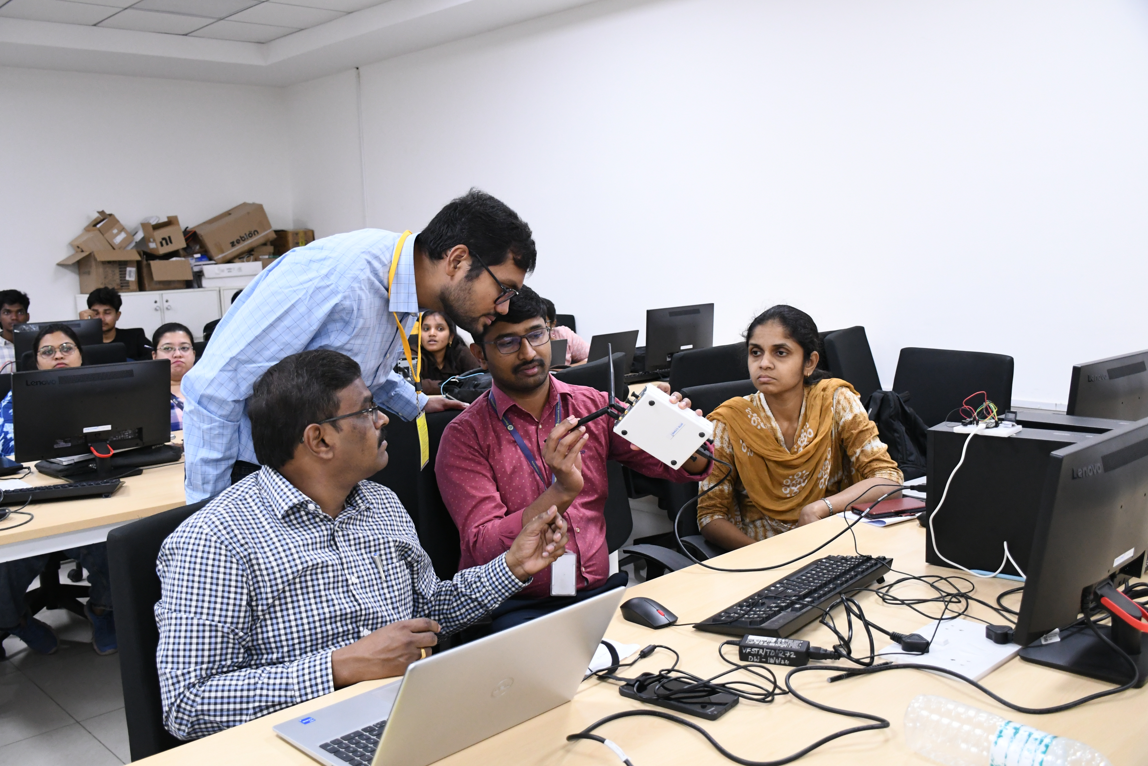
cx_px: 574
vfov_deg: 40.0
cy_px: 383
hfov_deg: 57.2
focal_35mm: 33
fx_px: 1052
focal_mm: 22
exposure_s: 1/125
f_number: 3.5
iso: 2500
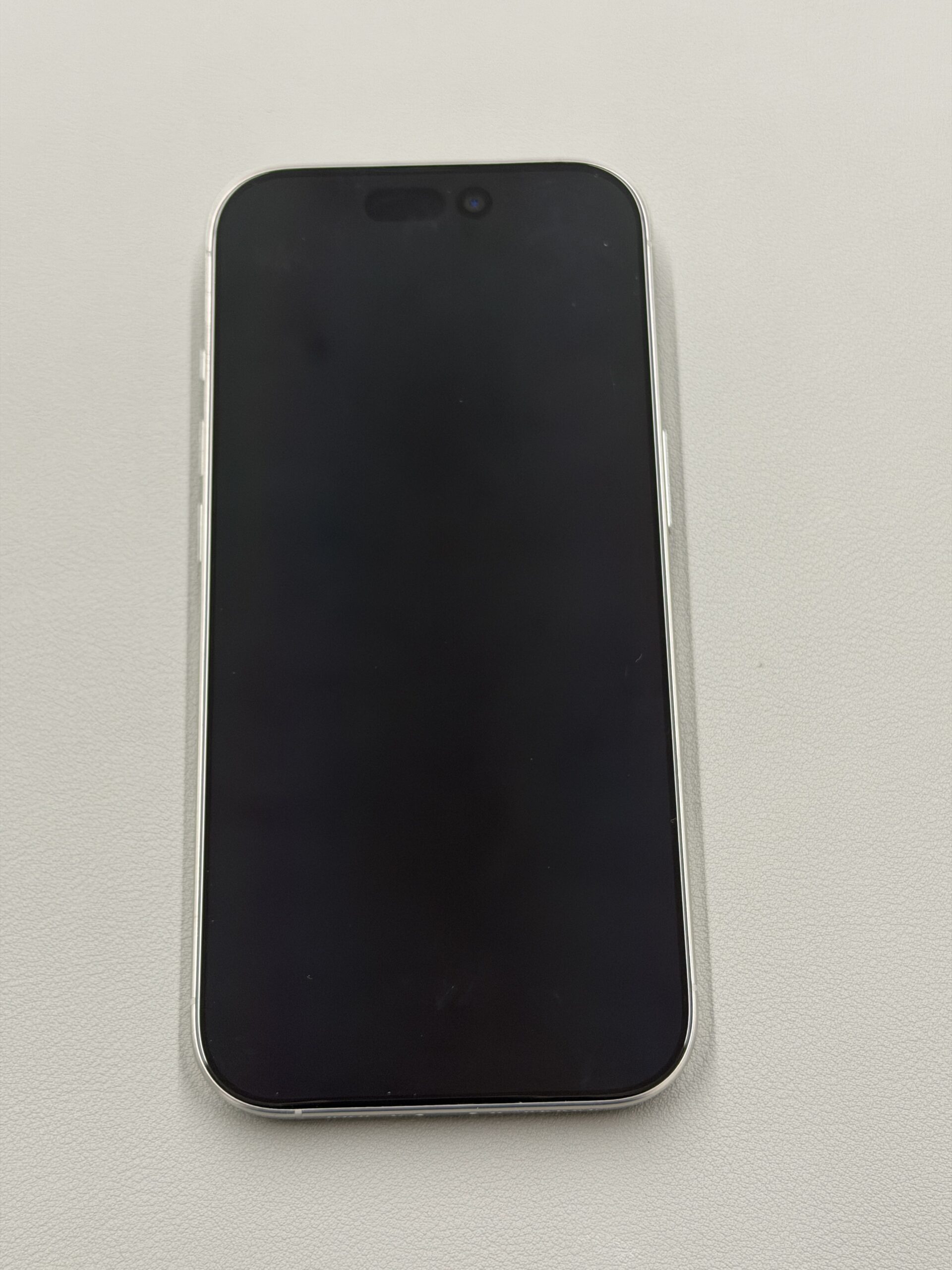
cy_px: 635
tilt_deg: -70.6
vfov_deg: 39.7
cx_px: 476
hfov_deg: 30.3
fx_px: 1760
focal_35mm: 48
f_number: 1.78
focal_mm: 6.76
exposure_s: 1/60
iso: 125
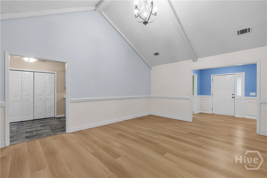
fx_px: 119
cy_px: 89
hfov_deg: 96.7
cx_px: 134
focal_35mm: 16
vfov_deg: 73.7
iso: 1000
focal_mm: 16
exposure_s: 1/3
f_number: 9
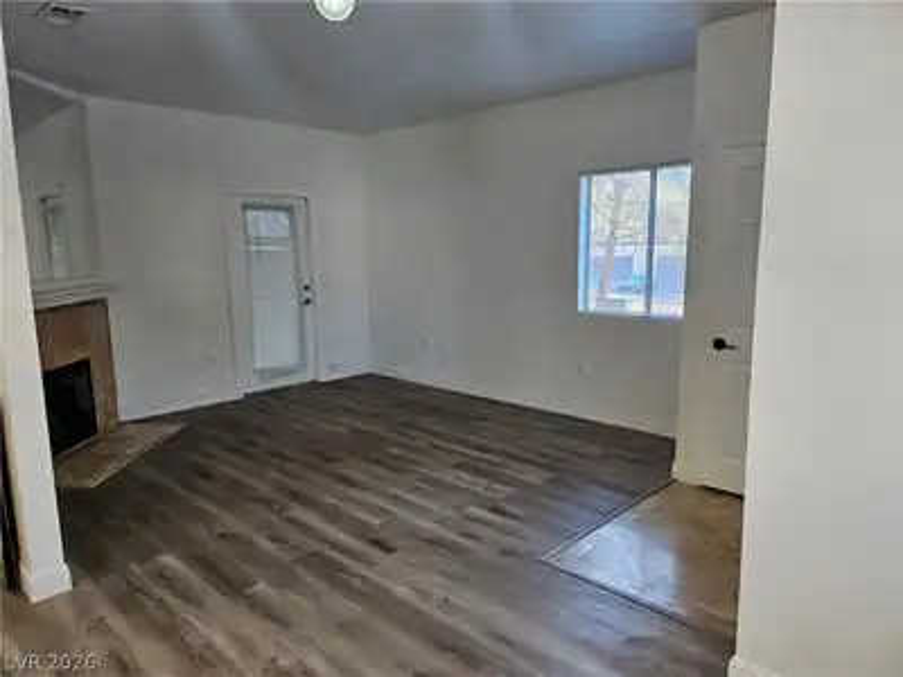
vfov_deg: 56.8
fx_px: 626
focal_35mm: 24
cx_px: 452
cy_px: 338
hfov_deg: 71.6
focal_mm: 5
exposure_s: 1/120
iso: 250
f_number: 1.8
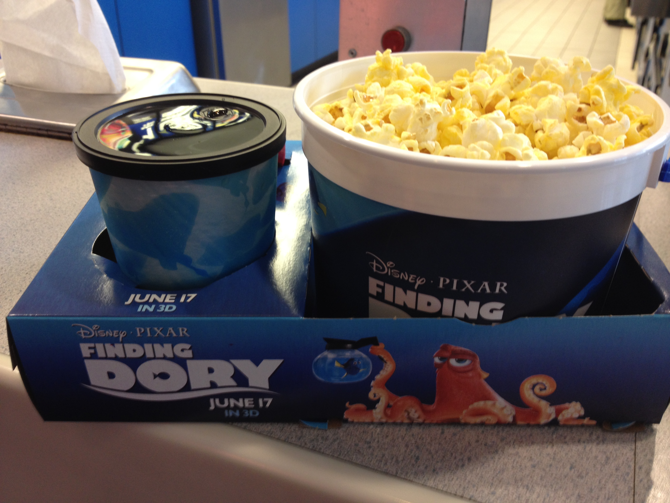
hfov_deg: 52.6
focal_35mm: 35
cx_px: 335
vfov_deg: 40.7
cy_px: 252
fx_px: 677
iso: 64
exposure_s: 1/20
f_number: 2.4
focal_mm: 4.28
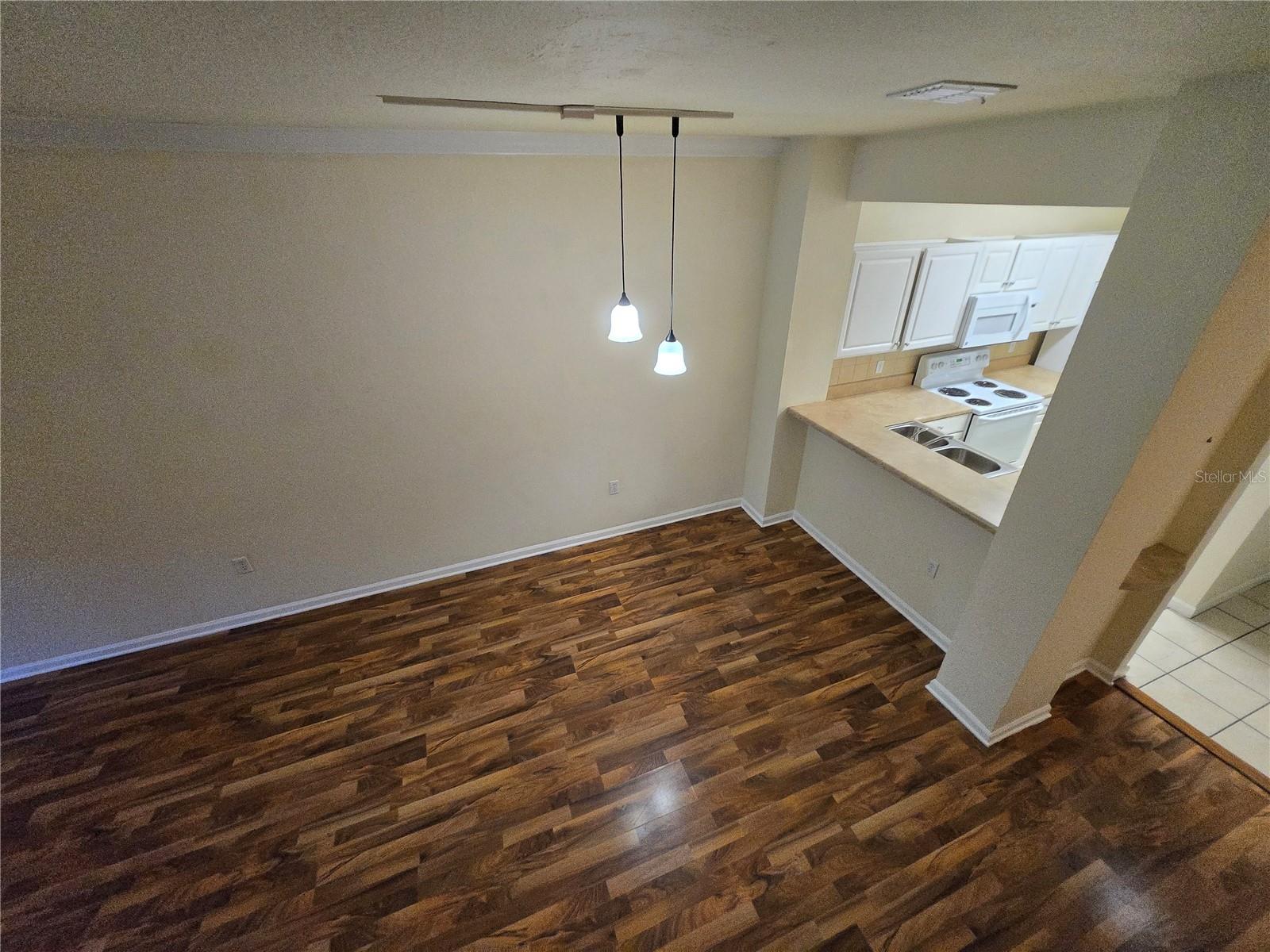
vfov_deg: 89.9
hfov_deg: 106.2
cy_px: 476
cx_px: 635
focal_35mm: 13
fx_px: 477
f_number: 2.2
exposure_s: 1/60
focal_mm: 1.7
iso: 320
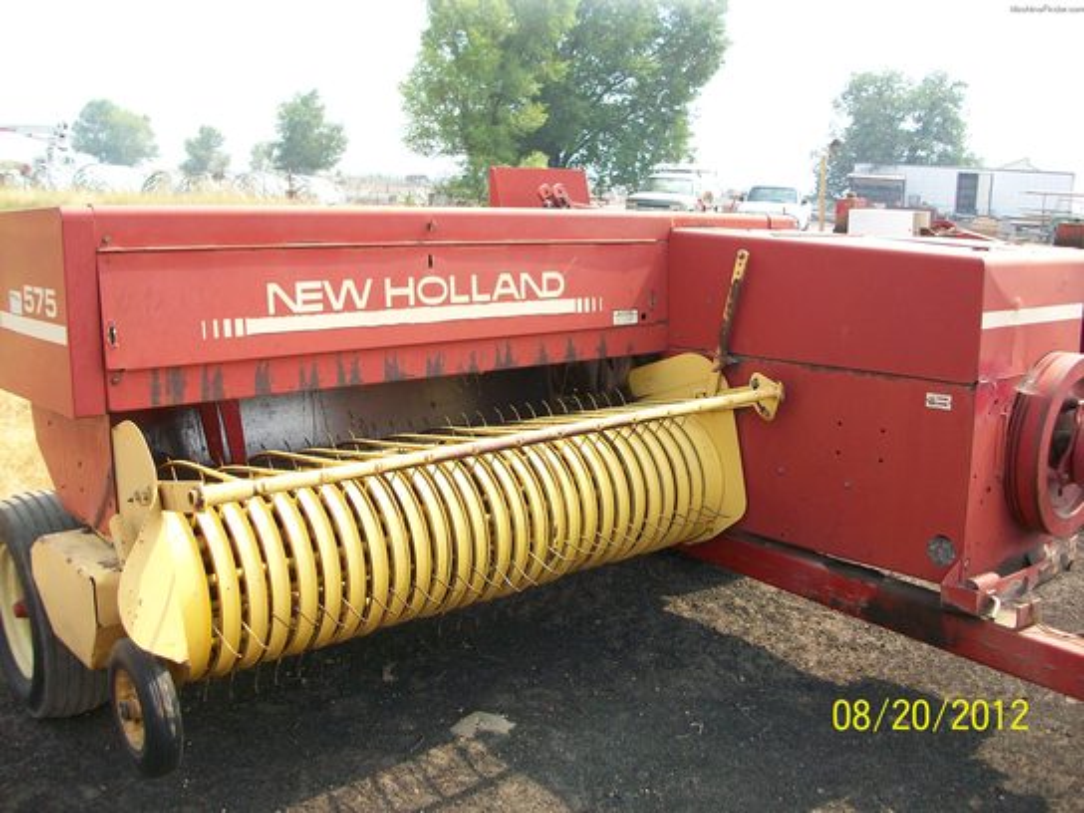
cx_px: 542
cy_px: 406
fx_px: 1065
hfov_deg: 54.0
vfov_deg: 41.8
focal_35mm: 34
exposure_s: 1/419
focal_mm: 5.7
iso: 80
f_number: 2.8
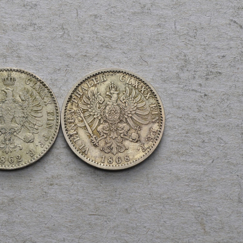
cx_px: 70
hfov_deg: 16.3
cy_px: 122
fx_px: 847
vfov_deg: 16.3
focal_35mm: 107
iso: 400
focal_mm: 55
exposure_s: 1/250
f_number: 14
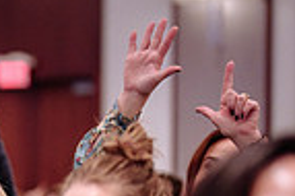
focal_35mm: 235
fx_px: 1923
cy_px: 207
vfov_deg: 5.8
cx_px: -176
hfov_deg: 8.5
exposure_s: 1/320
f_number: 1.2
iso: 1600
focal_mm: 50
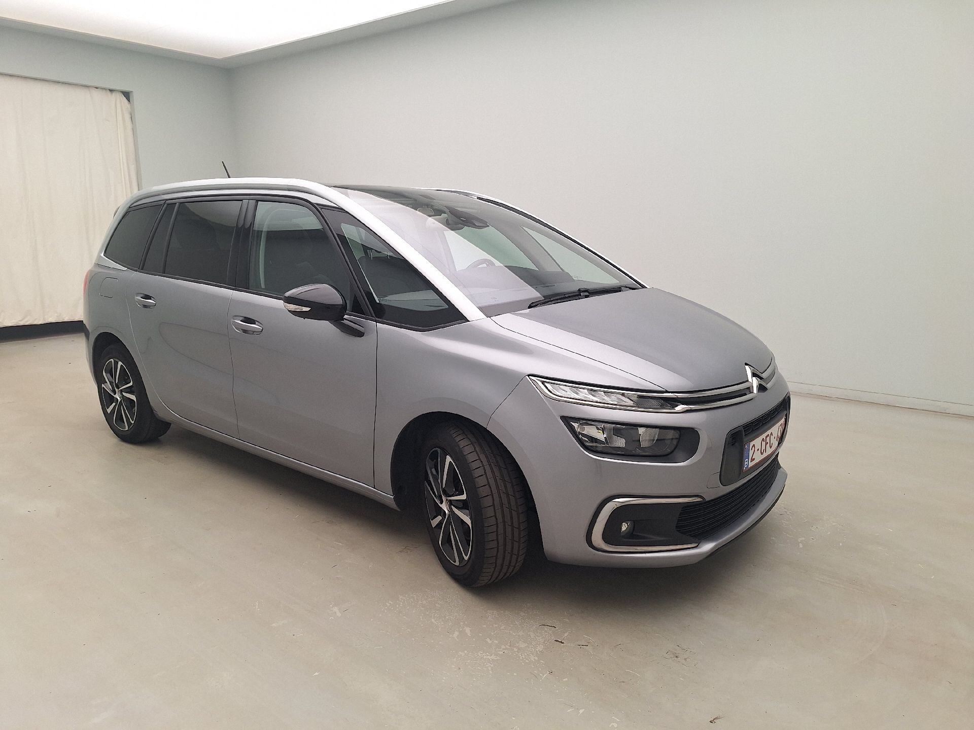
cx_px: 487
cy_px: 365
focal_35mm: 23
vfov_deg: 58.9
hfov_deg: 73.9
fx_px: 647
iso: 40
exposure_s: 1/100
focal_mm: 5.54
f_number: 1.8
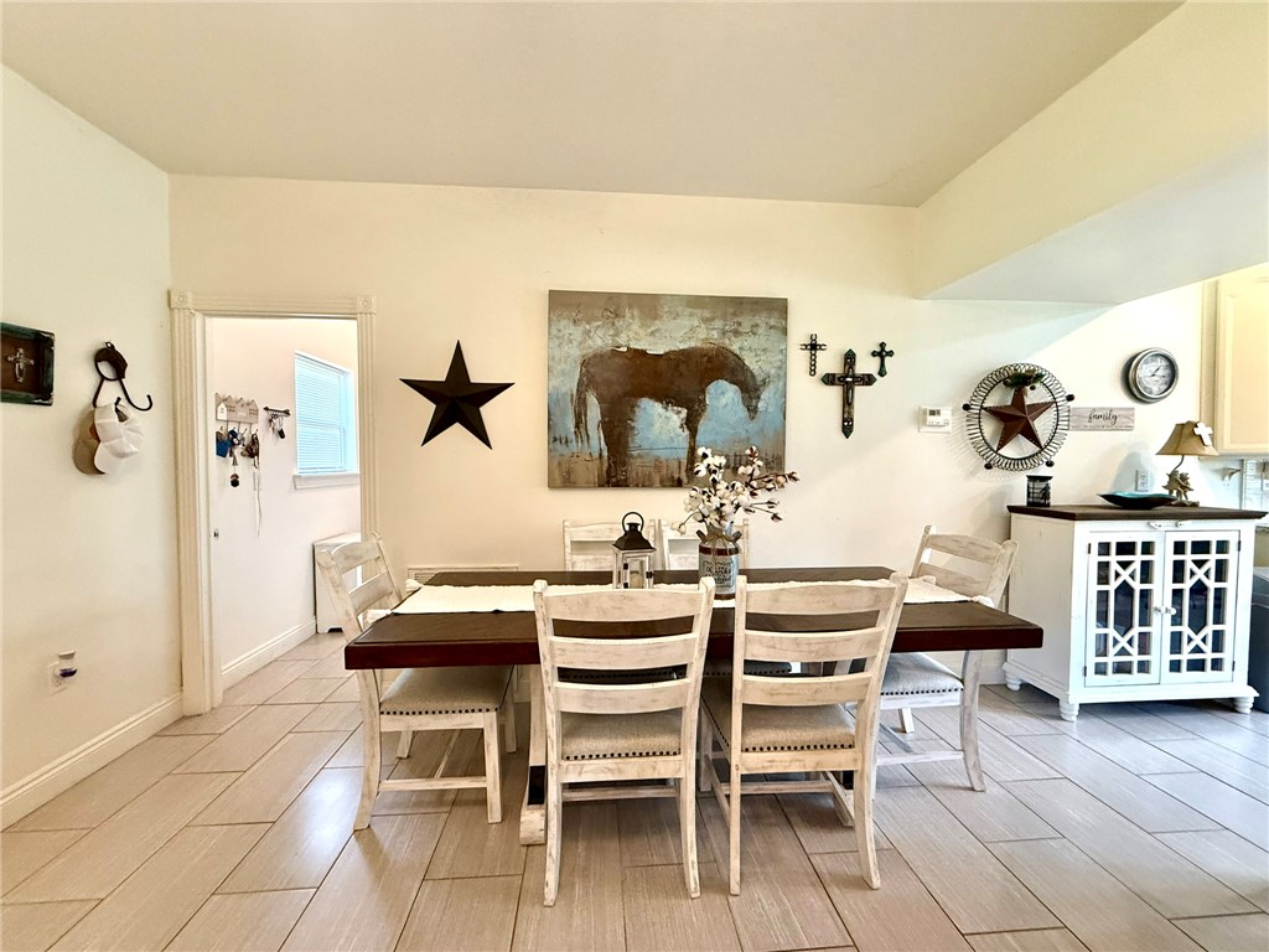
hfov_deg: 102.1
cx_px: 634
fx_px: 513
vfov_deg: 85.7
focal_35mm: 14
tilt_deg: -1.8
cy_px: 476
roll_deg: +0.4
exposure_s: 1/60
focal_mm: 2.22
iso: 500
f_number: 2.2
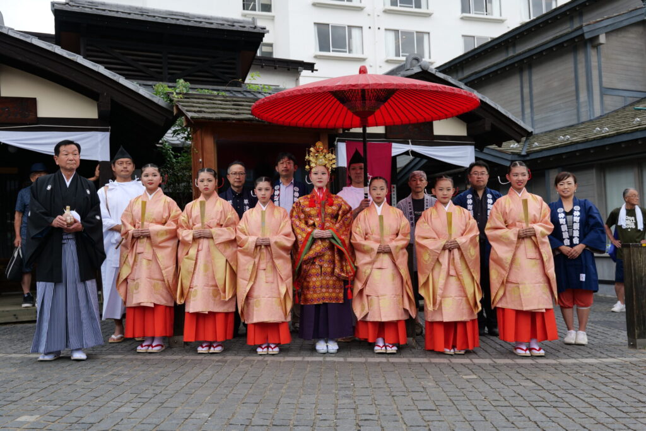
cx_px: 323
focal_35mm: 32
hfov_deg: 58.7
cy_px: 216
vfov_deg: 41.1
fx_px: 574
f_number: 4
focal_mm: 32
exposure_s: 1/200
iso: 100
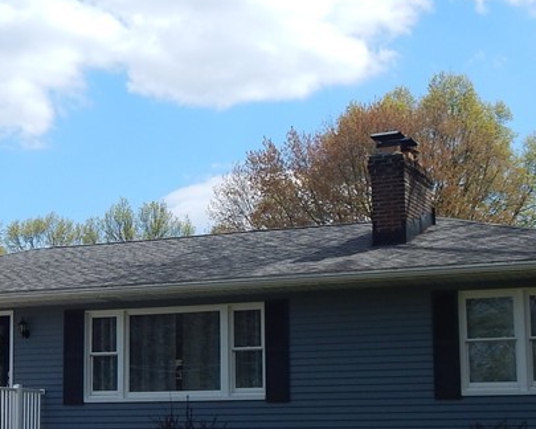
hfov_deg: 22.4
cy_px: 261
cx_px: 105
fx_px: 1333
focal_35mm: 84
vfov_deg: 18.3
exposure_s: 1/400
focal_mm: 6.1
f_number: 6.7
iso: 125
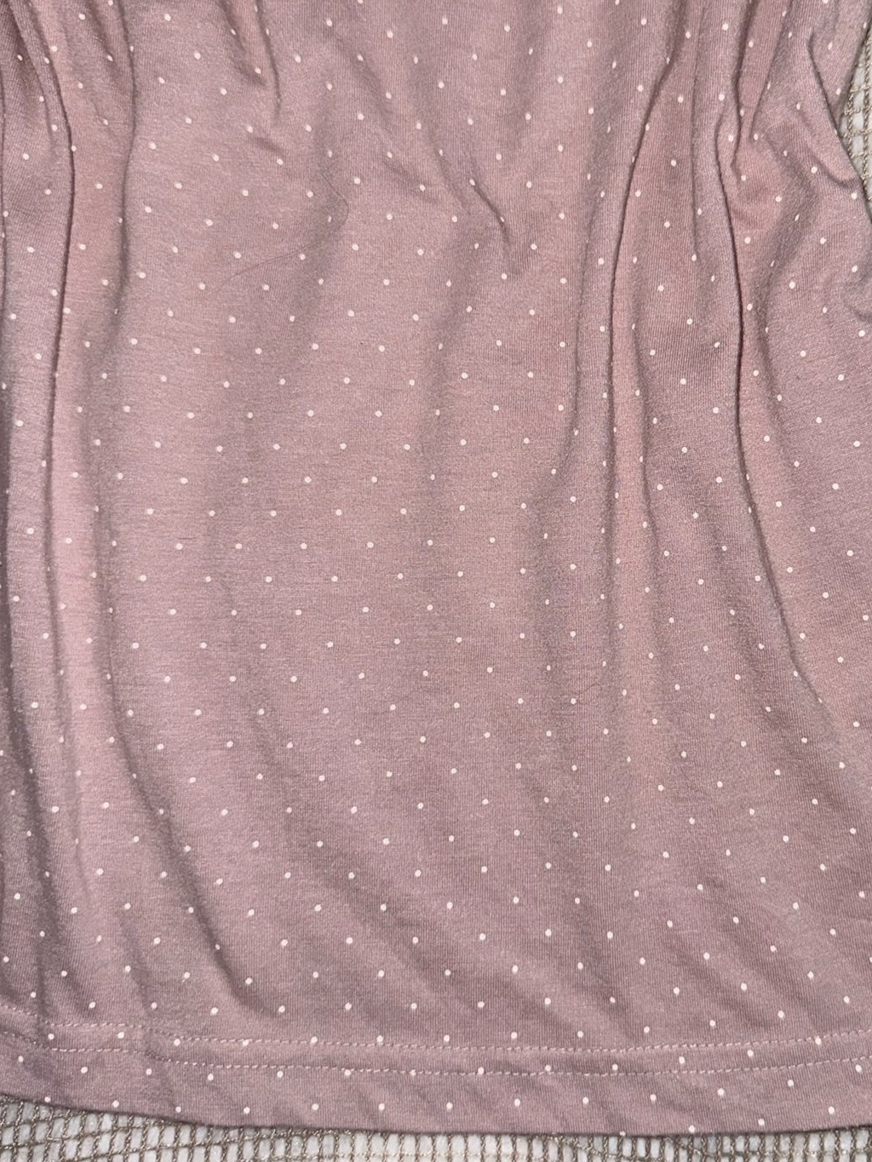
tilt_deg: -88.6
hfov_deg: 39.1
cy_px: 557
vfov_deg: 51.3
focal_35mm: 36
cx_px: 590
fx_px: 1209
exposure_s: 1/76
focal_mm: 6.76
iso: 64
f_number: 1.78
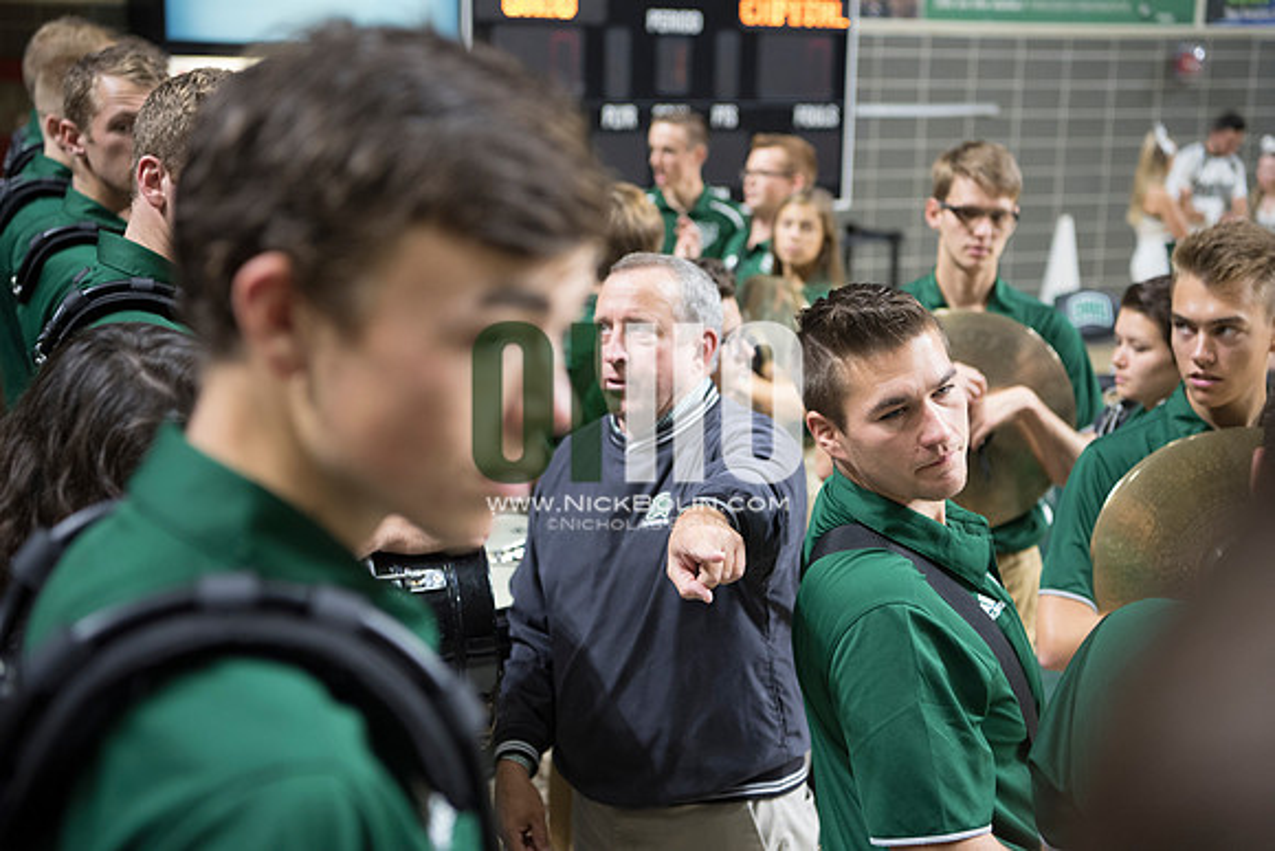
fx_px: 1984
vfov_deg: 24.2
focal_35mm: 56
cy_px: 426
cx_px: 638
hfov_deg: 35.6
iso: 2000
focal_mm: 56
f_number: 3.5
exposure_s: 1/160
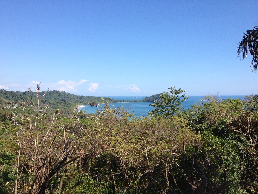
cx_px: 129
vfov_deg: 40.7
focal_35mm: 35
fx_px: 261
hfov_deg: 52.6
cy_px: 97
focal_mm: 4.28
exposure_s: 1/1346
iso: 50
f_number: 2.4
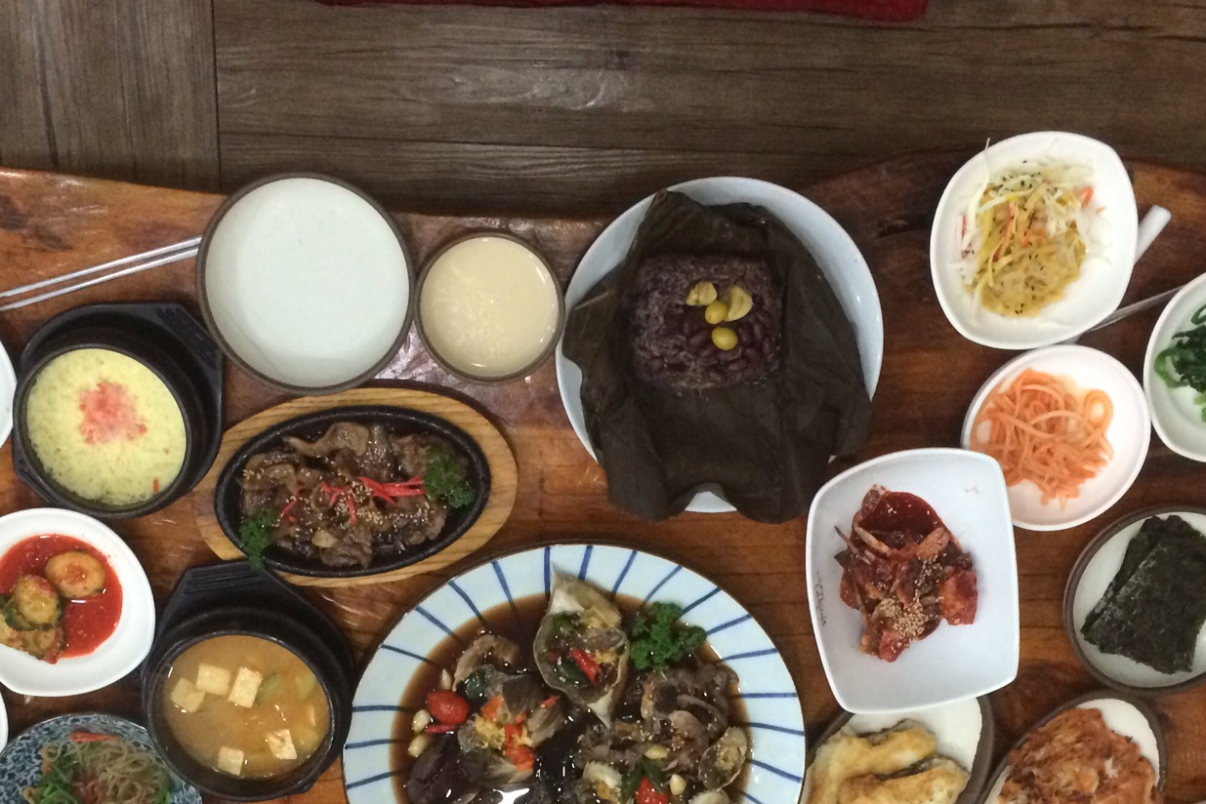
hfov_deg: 39.6
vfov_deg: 26.1
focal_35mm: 50
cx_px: 561
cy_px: 735
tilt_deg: -69.3
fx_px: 1675
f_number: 2.2
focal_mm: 4.15
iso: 320
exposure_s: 1/30
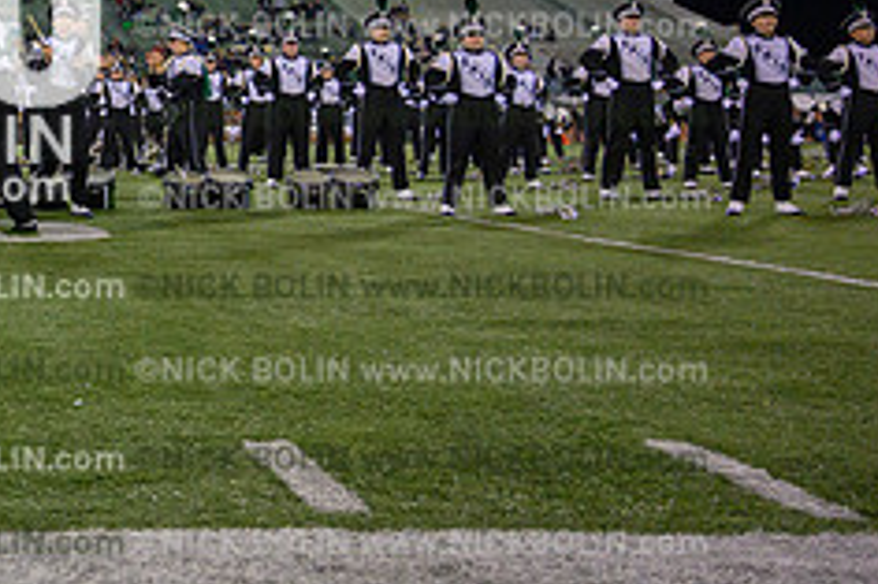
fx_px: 1438
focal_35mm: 59
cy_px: 28
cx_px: -164
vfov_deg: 22.3
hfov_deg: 29.4
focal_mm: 24
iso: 5000
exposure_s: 1/1000
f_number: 4
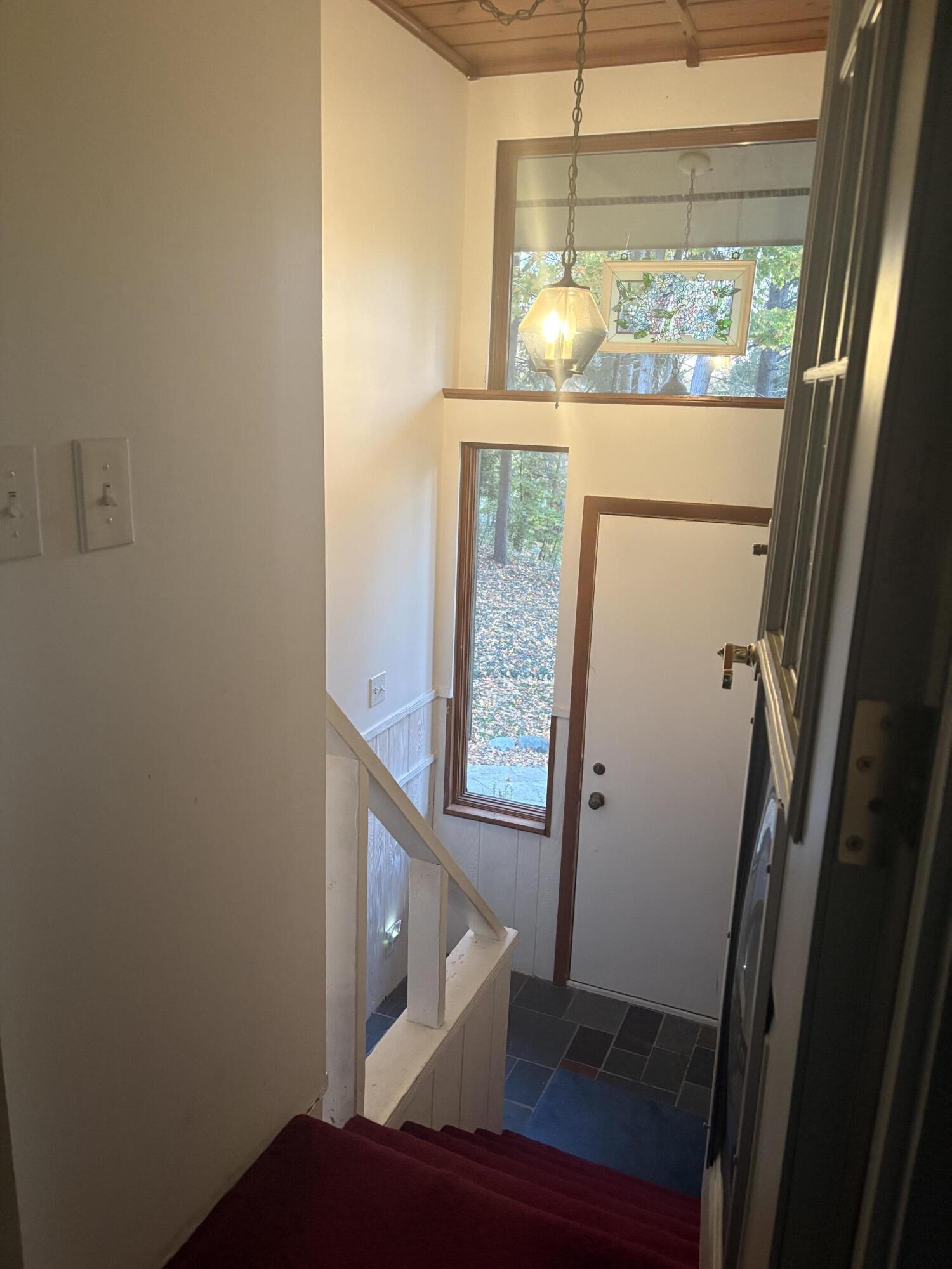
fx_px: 953
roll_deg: -2.6
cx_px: 476
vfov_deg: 67.3
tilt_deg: -15.5
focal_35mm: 26
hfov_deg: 53.1
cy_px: 634
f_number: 1.6
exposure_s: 1/40
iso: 400
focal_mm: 5.96
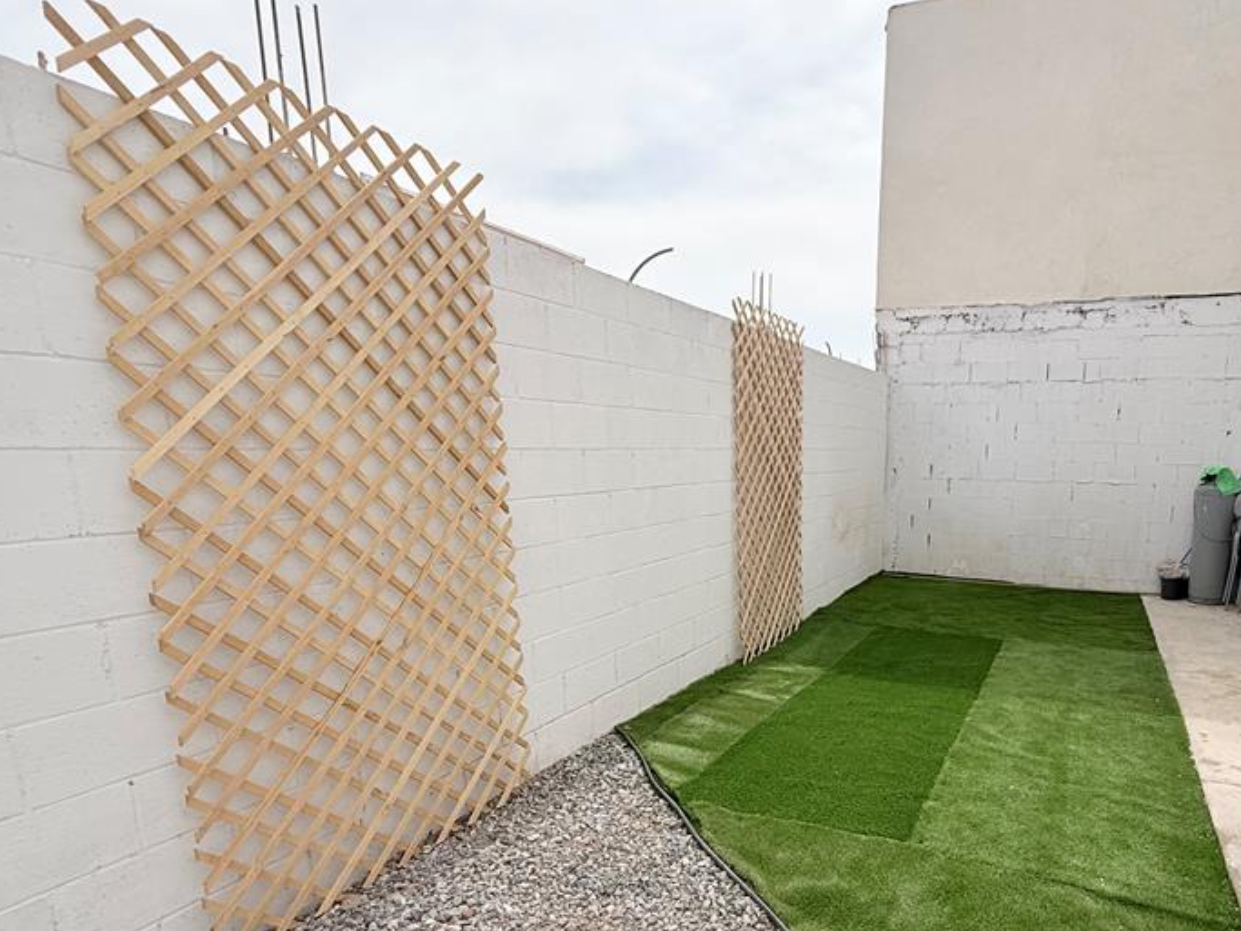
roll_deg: -2.2
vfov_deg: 62.3
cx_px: 832
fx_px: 753
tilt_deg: -10.8
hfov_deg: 76.4
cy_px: 596
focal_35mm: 21
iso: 50
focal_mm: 2.22
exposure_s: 1/3460
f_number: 2.2
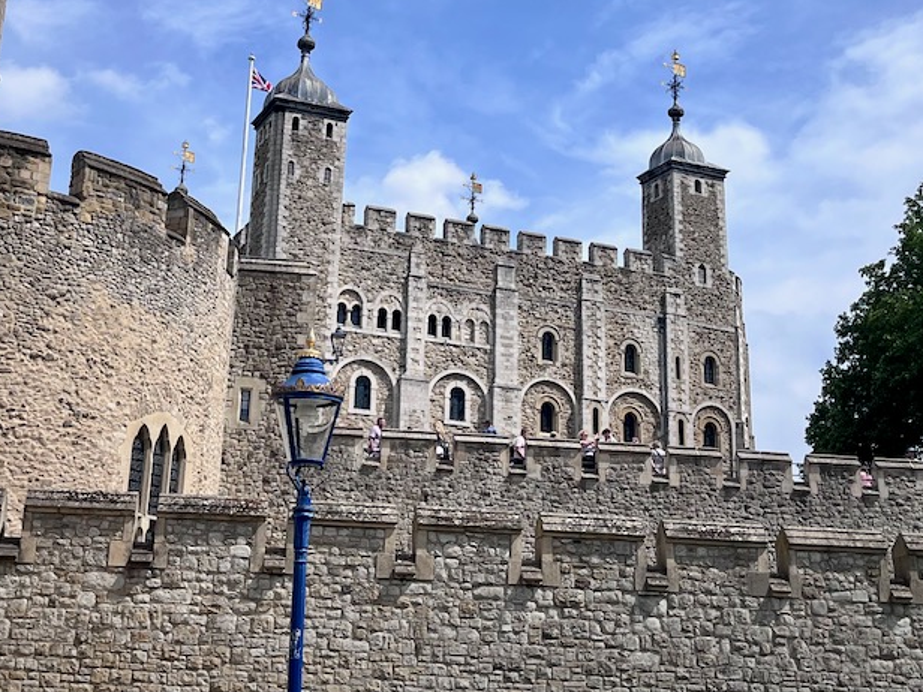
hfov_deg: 35.5
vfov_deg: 26.7
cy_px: 187
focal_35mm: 54
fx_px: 1440
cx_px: 411
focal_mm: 5.1
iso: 50
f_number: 1.6
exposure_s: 1/5848
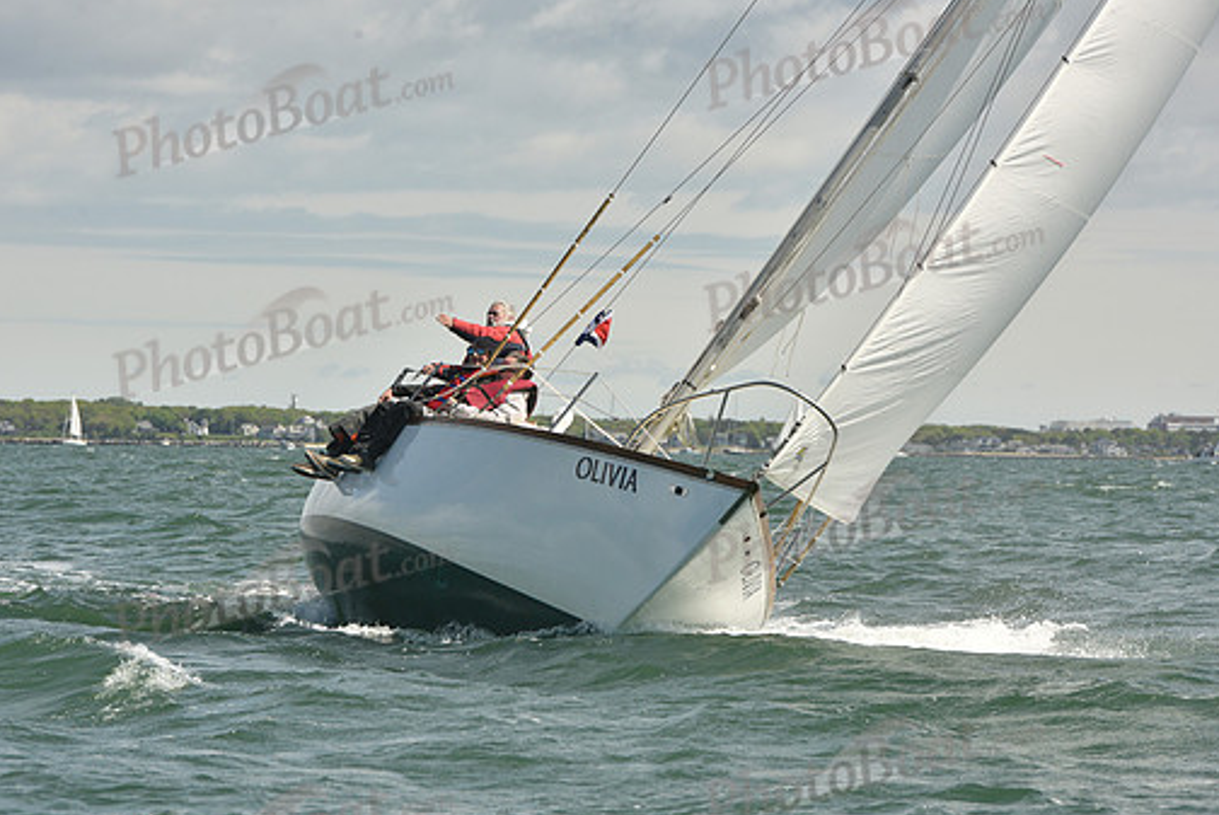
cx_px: 580
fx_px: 7795
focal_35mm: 230
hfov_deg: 8.9
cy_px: 429
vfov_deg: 6.0
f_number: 11
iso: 320
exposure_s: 1/800
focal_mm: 200
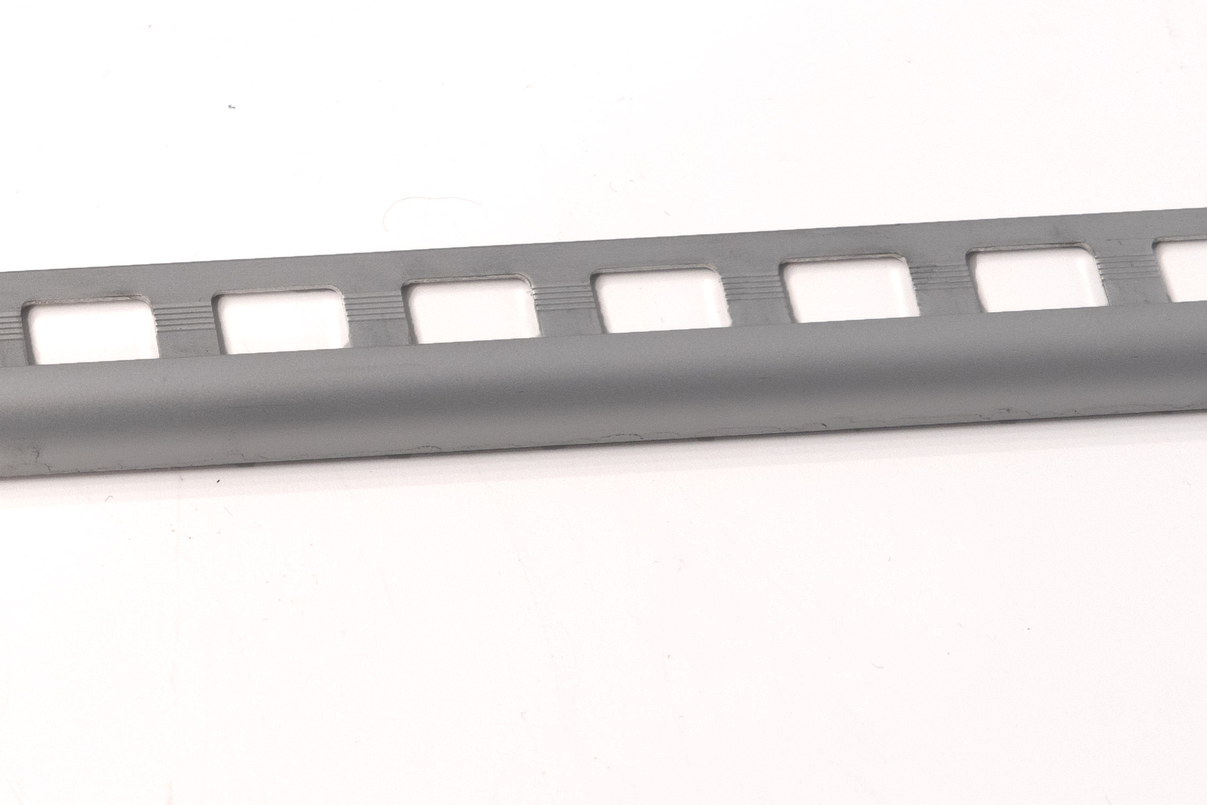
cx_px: -379
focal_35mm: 132
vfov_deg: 10.4
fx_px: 4426
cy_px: 315
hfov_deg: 14.8
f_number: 7.1
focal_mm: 49
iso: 400
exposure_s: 1/60
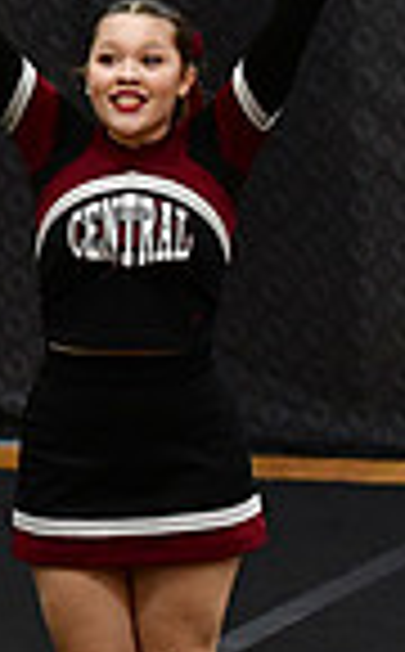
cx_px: -783
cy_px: 362
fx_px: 9211
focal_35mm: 519
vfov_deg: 4.1
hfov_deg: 2.5
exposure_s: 1/500
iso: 4000
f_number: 4
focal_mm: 85
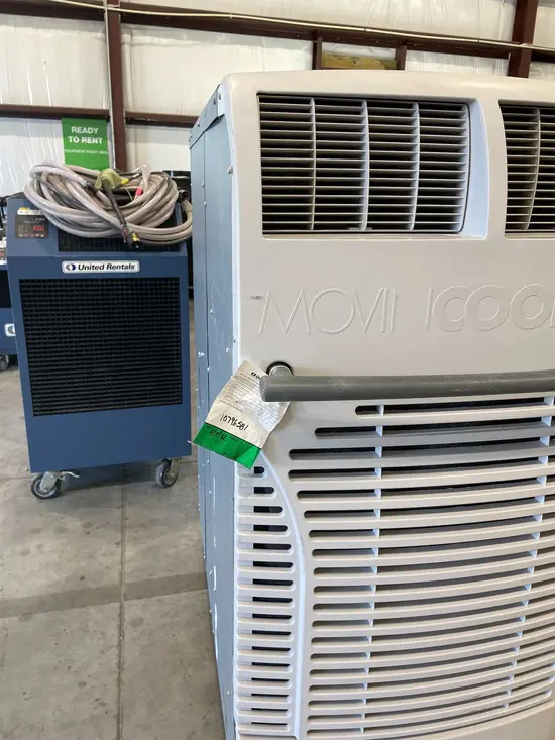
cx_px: 278
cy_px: 370
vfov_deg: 67.3
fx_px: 556
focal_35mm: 26
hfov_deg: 53.1
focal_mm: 4.2
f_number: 1.6
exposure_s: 1/60
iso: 64
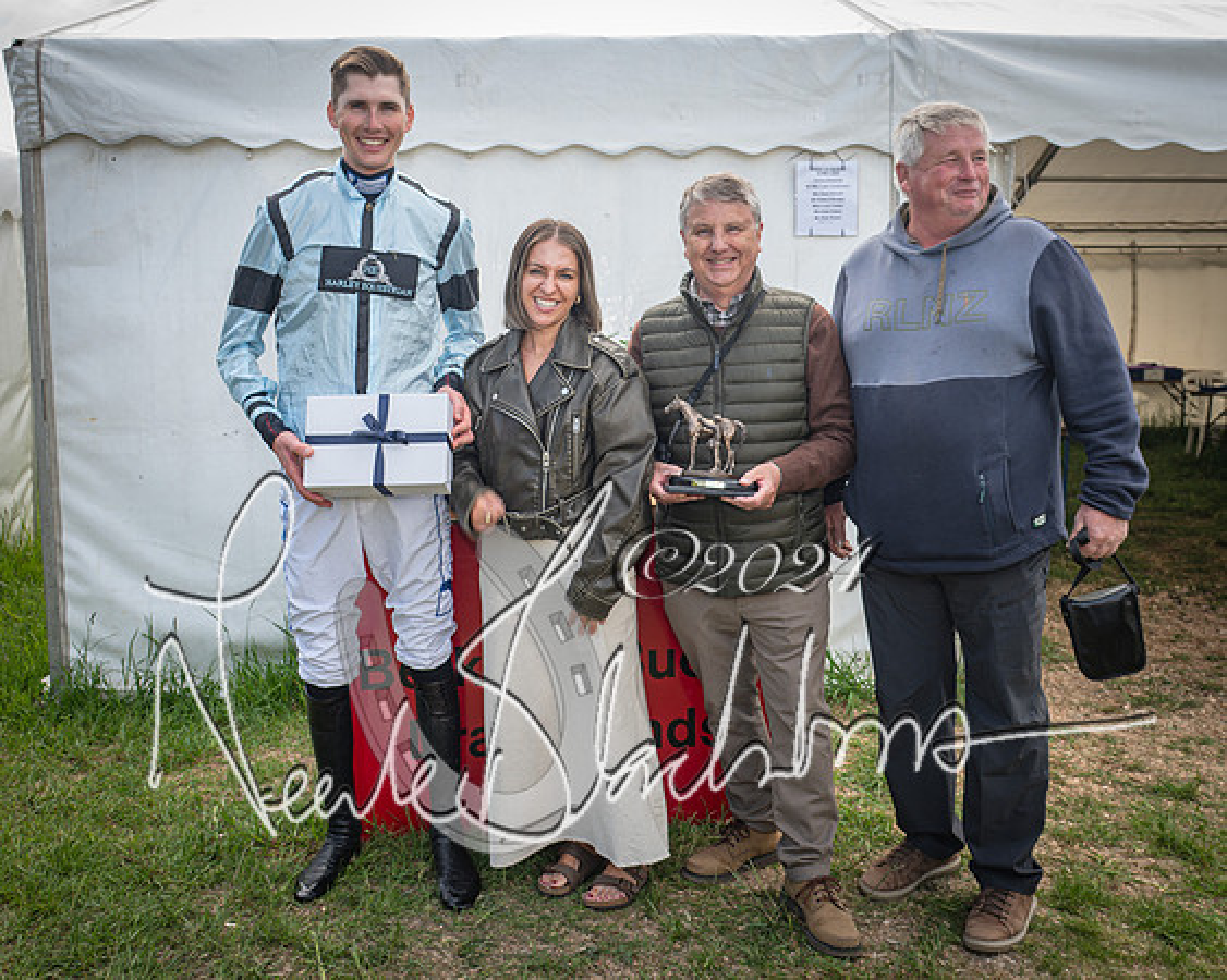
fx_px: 1280
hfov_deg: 51.2
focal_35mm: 35
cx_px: 604
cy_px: 433
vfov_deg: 41.8
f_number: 5
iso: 50
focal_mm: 24
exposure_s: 1/60
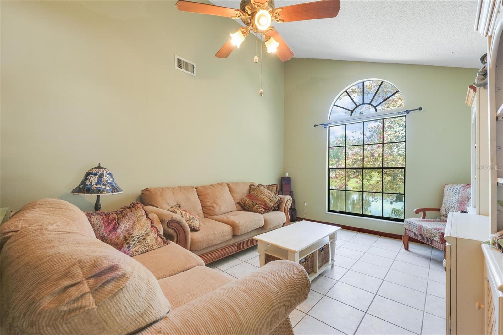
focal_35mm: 14
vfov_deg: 81.2
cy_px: 168
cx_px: 252
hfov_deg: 104.3
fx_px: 196
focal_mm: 14
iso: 400
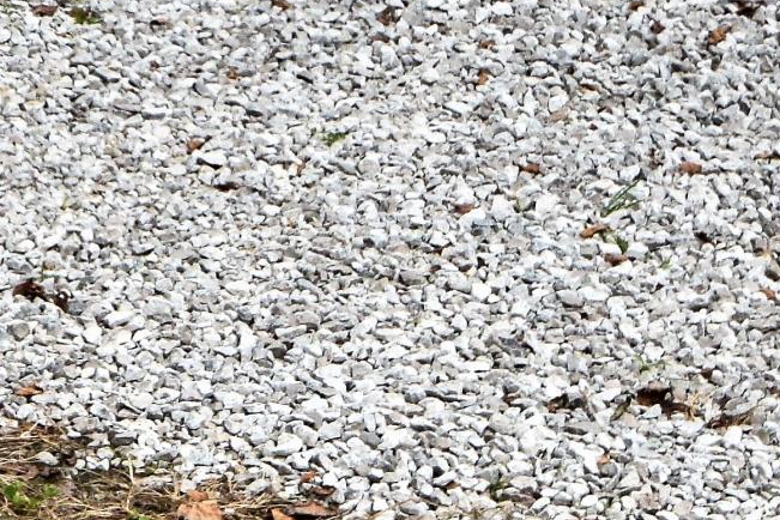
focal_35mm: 166
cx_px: -139
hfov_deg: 12.1
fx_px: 3596
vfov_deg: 8.2
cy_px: -121
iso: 400
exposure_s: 1/320
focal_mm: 24
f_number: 10
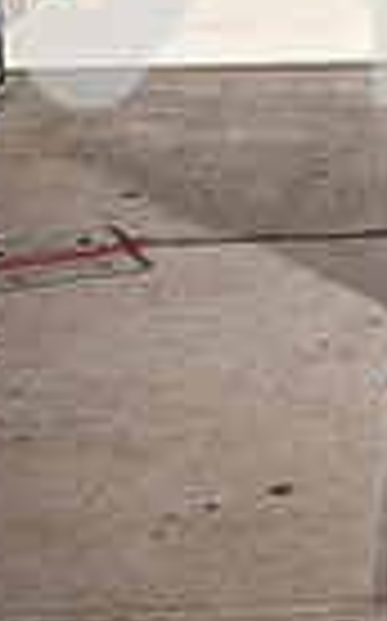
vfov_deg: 15.8
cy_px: -346
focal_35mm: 120
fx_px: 2029
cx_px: 536
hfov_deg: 10.6
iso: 125
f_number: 7.1
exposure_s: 1/400
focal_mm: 36
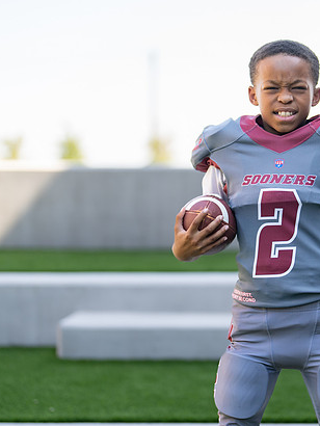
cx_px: 276
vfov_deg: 23.3
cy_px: 188
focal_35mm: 84
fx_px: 1034
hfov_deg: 17.4
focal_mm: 50
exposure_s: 1/1600
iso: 100
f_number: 1.2
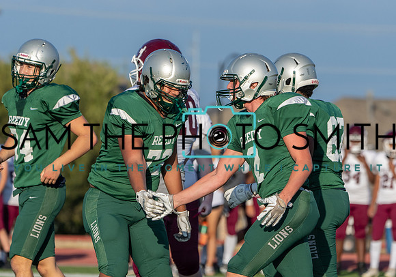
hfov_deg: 4.4
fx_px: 5160
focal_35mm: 462
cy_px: 173
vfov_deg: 3.1
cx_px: 246
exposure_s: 1/1250
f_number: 5.6
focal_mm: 265
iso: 250
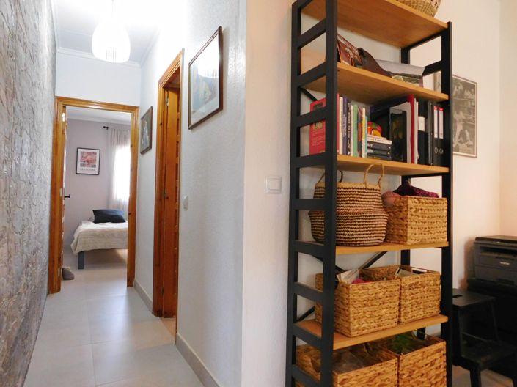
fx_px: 343
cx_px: 258
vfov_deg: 58.8
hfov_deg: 74.0
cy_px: 194
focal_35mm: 23
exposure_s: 1/25
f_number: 3
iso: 400
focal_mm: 4
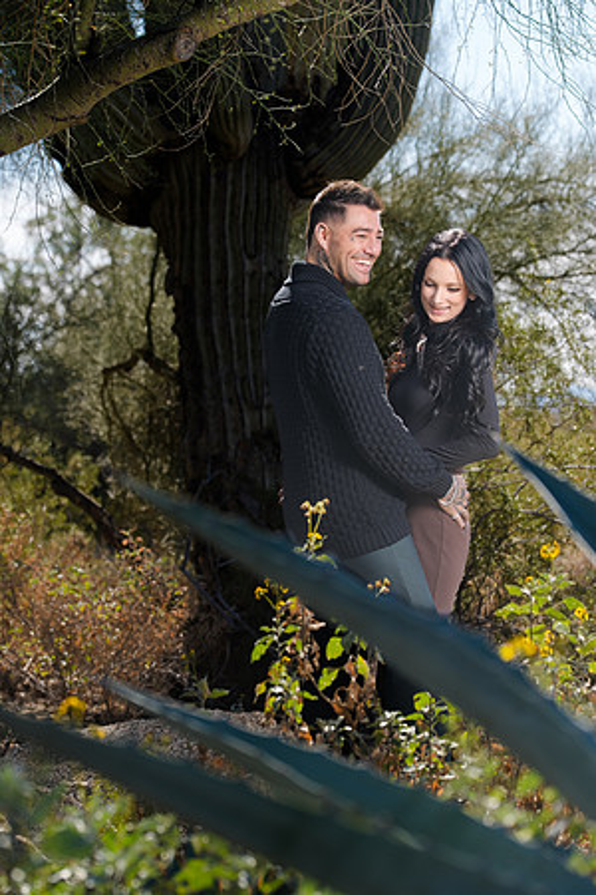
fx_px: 3526
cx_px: 298
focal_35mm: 142
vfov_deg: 14.4
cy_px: 448
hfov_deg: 9.7
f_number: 7.1
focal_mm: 142
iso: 100
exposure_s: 1/250
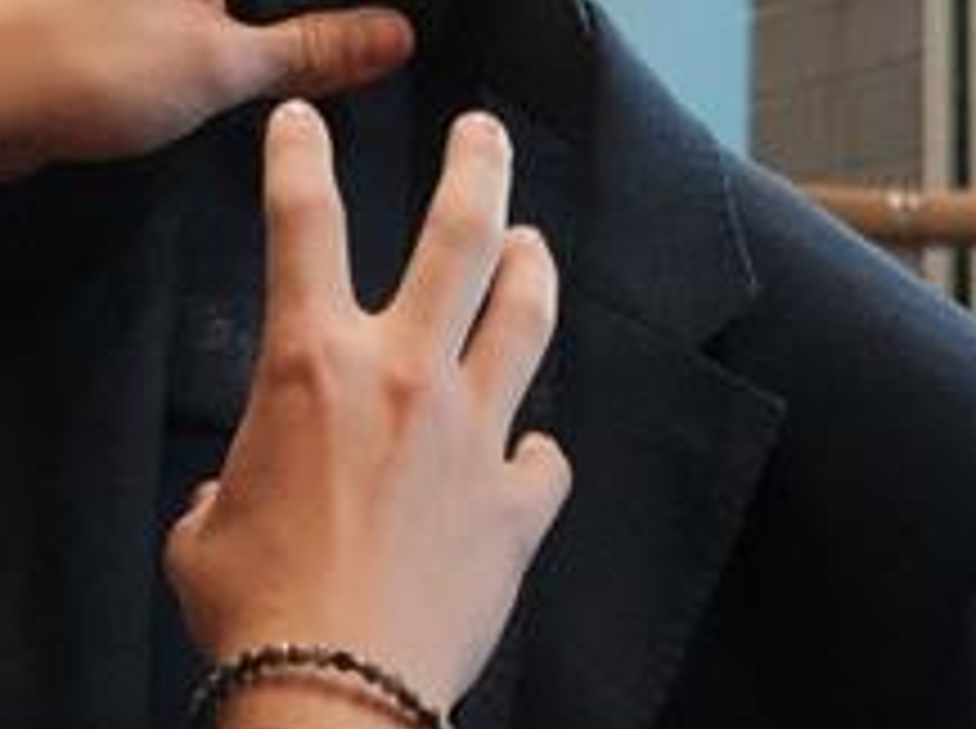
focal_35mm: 252
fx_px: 7093
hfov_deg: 7.9
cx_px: 481
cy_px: 1204
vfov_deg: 5.8
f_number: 2.8
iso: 3200
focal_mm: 23
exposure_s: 1/320
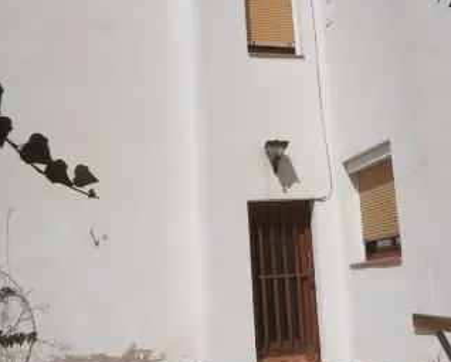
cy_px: 132
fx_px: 681
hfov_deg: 36.1
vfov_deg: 29.6
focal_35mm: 51
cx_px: 315
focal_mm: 4.7
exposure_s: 1/1000
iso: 100
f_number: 8
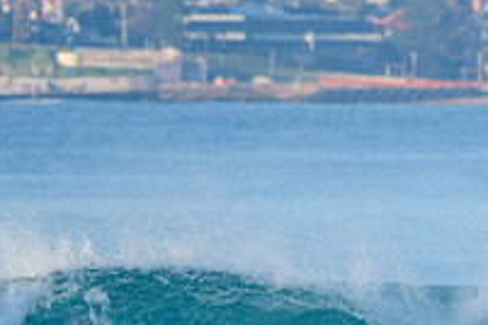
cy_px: 389
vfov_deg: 1.0
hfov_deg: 1.4
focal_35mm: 1446
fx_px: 19600
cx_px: -100
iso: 320
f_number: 5.6
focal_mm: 500
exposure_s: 1/2000
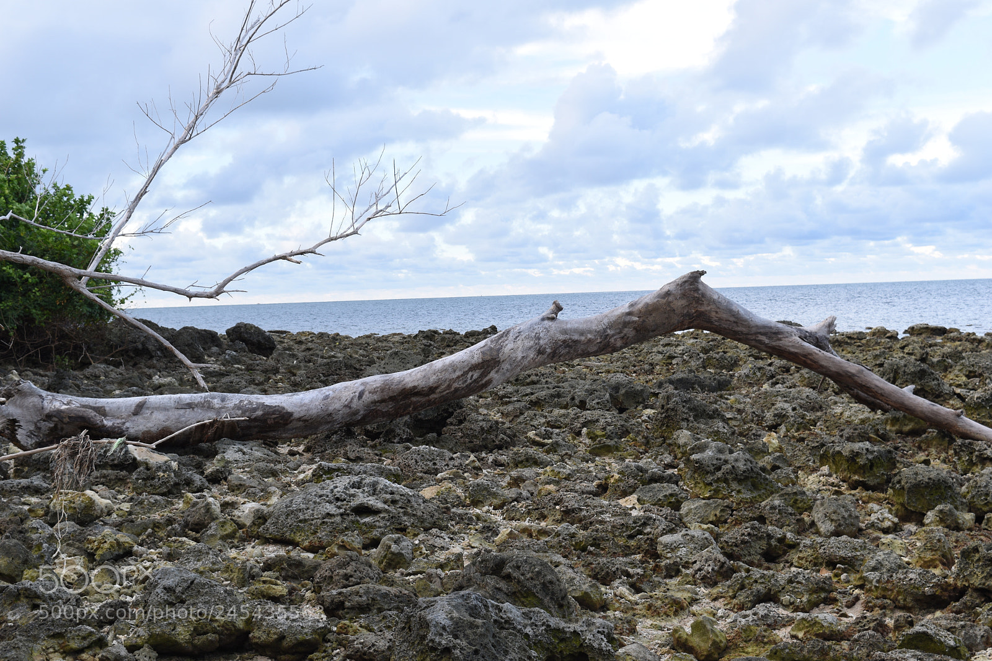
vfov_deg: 23.8
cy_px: 330
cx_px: 496
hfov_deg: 35.1
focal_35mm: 57
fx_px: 1570
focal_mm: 38
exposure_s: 1/60
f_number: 8
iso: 100
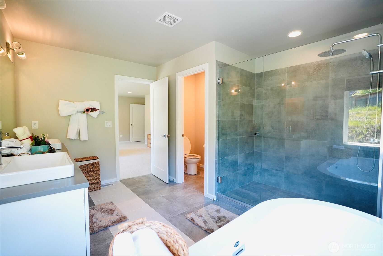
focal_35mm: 16
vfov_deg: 73.8
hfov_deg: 96.7
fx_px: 170
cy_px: 128
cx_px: 192
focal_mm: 16
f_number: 4
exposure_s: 1/160
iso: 640
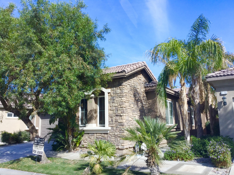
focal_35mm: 31
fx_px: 210
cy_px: 88
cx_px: 117
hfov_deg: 58.4
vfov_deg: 45.4
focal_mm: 3.3
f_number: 2.4
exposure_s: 1/272
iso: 25
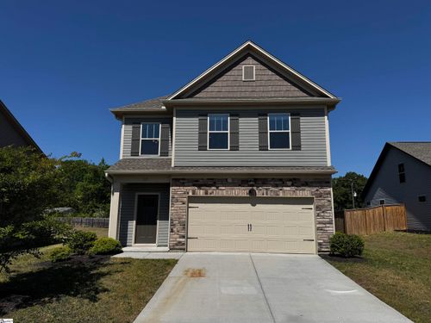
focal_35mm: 24
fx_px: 299
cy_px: 162
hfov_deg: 71.6
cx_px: 216
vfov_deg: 56.8
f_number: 1.78
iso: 80
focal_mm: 6.76
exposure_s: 1/7937
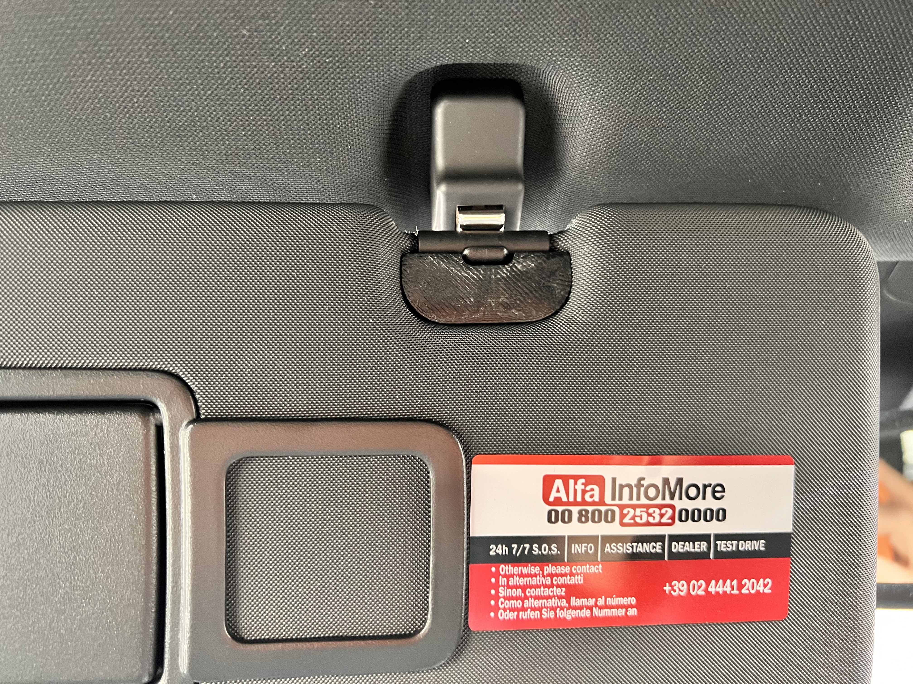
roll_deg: +0.4
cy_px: 342
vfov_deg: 53.1
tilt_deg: +18.9
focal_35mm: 26
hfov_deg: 67.3
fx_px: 686
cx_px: 456
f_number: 1.5
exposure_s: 1/35
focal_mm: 5.7
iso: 640
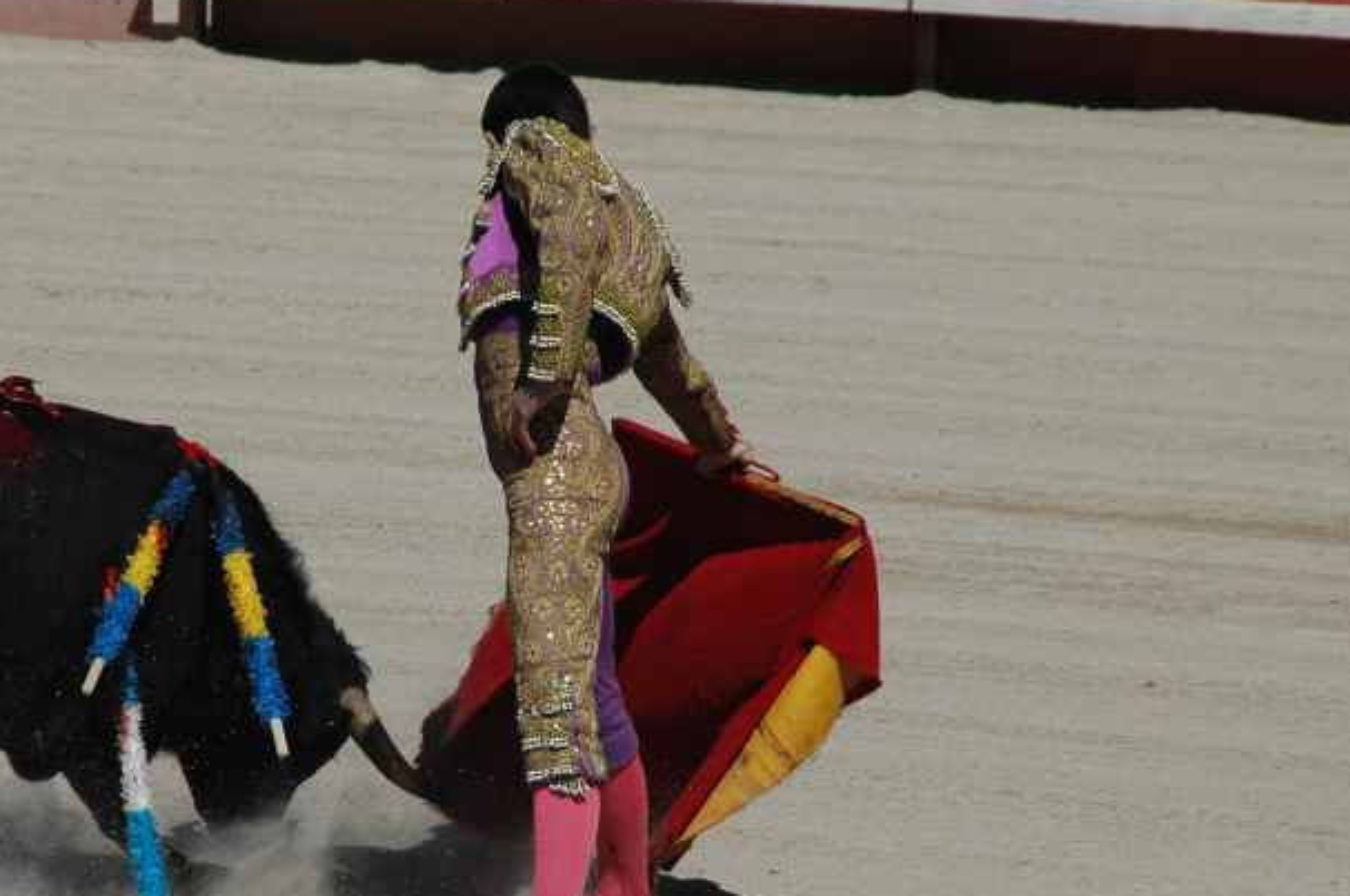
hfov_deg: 4.1
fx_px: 18950
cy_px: 583
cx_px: 458
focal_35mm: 506
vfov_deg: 2.7
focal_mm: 200
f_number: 8
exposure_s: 1/2500
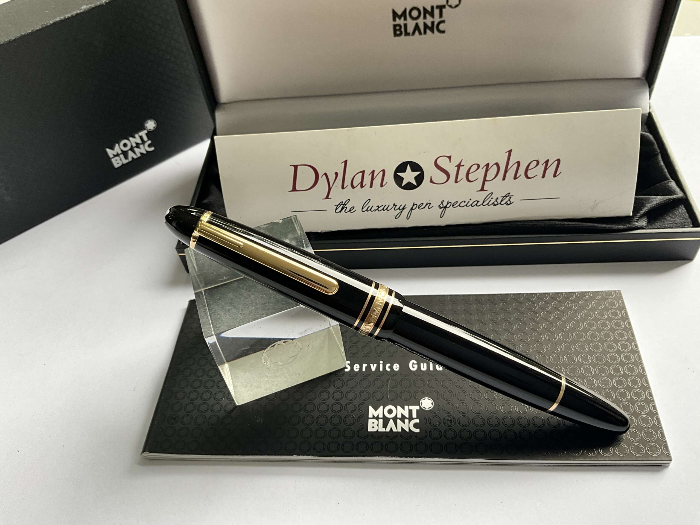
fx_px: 586
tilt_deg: -48.0
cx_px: 350
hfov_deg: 61.7
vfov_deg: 48.2
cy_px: 262
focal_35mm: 29
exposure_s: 1/122
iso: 50
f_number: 1.8
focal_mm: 3
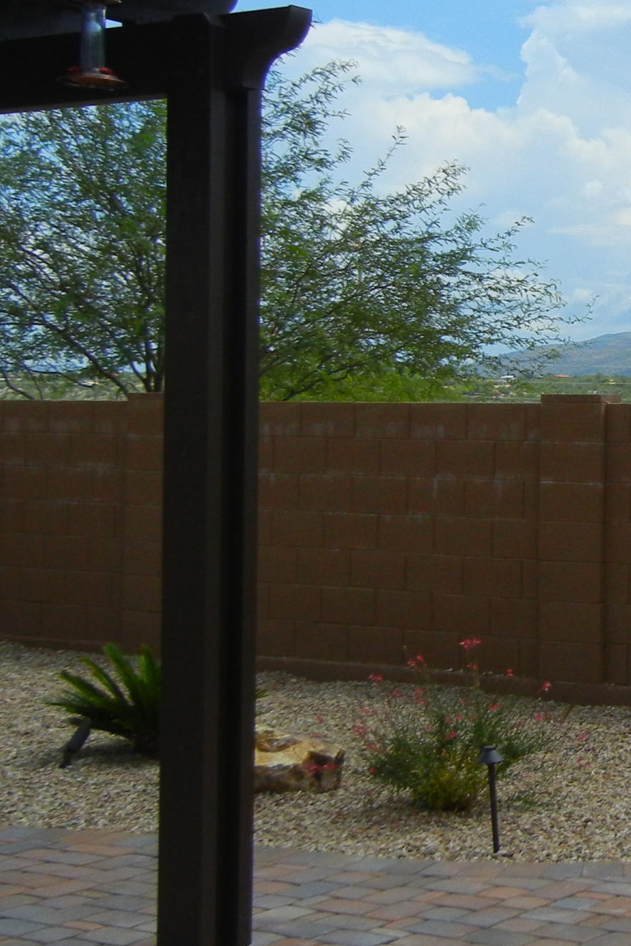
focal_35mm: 71
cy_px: 394
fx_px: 1866
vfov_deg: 28.4
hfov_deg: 17.7
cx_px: 869
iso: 160
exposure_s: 1/685
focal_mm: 5.4
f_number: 7
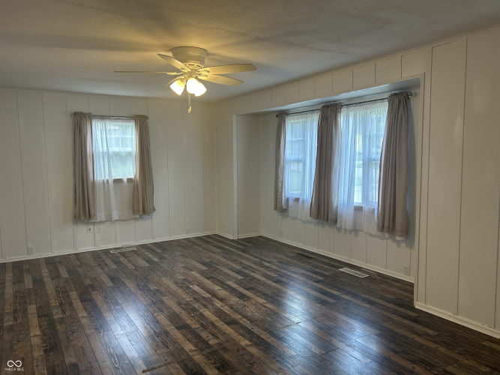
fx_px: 375
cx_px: 250
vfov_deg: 53.0
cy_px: 188
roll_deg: +1.5
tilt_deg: -4.6
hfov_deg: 67.3
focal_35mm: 26
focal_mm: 5.7
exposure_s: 1/120
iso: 100
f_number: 1.5
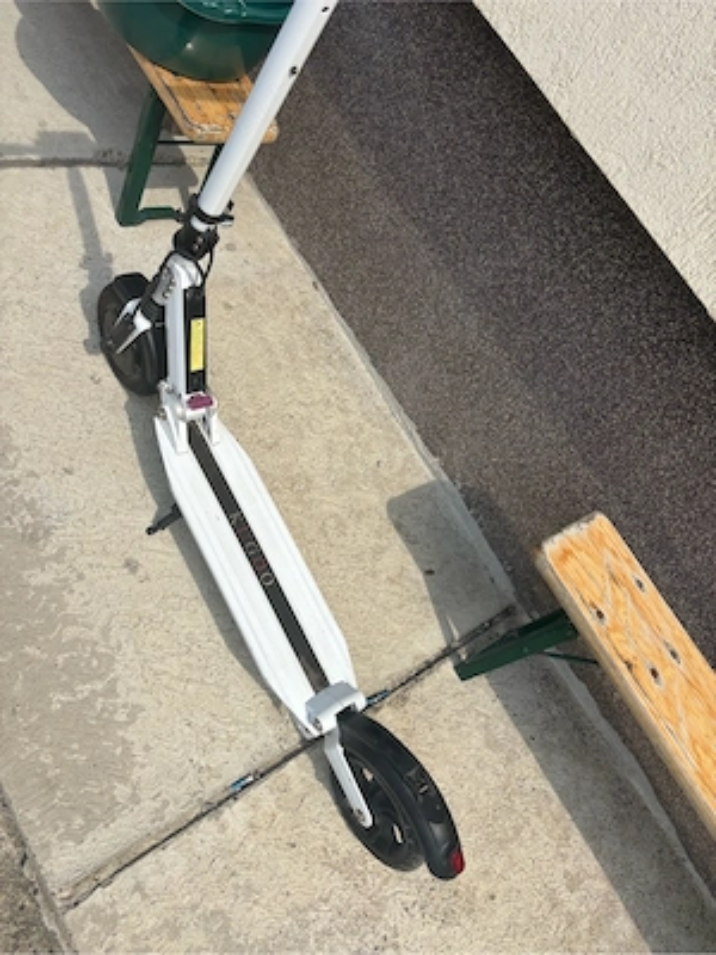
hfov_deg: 53.1
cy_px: 478
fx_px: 717
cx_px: 358
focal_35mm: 26
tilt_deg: -48.8
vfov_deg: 67.3
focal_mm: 5.96
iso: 50
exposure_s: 1/2747
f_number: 1.6
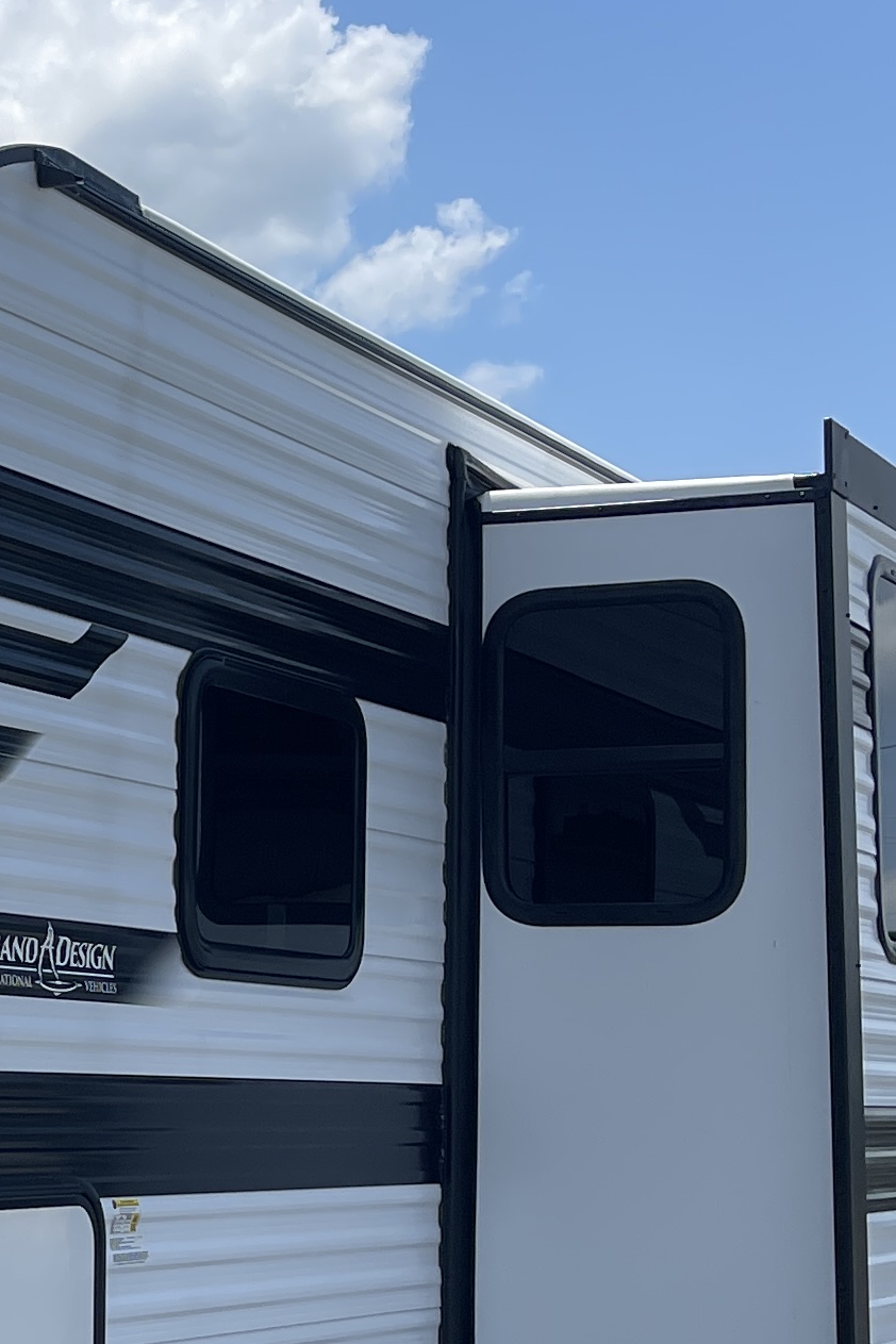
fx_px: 3098
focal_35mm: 83
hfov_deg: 15.4
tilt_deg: +4.9
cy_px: 797
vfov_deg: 24.4
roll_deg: -1.4
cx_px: -365
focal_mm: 5.1
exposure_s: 1/6250
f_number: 1.6
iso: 32
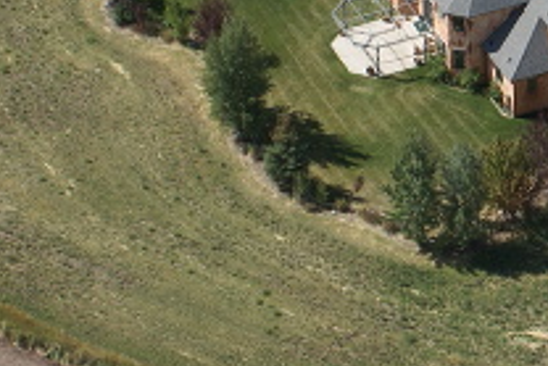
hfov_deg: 10.9
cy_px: 26
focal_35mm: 185
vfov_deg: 7.4
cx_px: 627
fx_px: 2818
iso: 100
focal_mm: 40
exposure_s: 1/125
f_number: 13
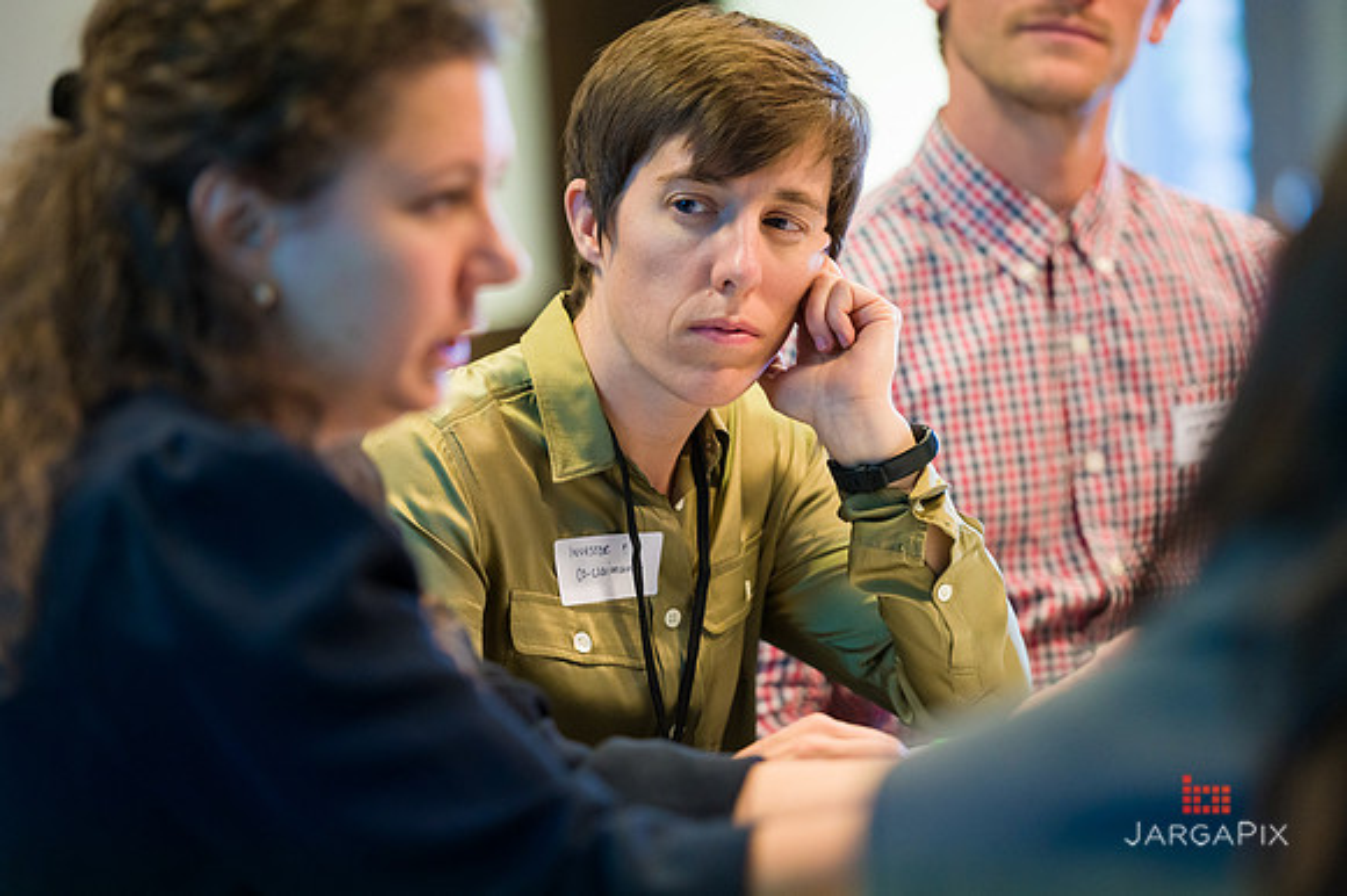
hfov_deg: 12.0
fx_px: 6389
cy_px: 448
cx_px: 674
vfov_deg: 8.0
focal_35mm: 171
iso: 3200
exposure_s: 1/200
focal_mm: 165
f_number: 3.2
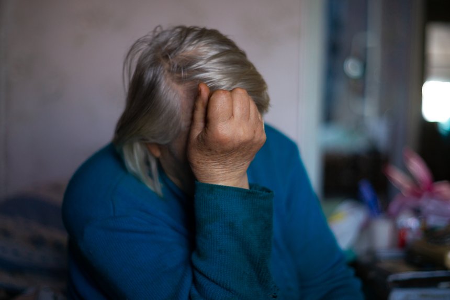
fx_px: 625
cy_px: 150
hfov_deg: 39.6
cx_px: 225
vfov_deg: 27.0
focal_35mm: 50
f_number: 1.7
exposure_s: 1/60
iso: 200
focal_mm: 50
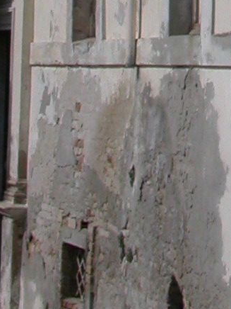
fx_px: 1762
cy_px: -438
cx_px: 458
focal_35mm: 198
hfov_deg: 7.2
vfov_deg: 9.0
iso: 100
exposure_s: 1/1152
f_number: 7.5
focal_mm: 7.85
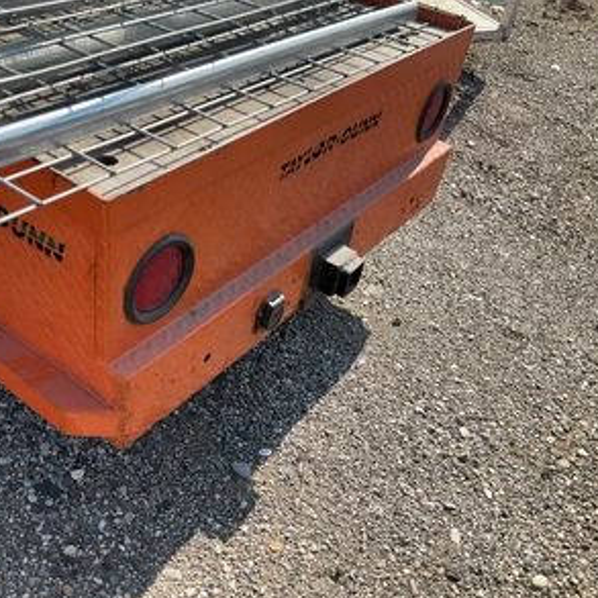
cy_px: 304
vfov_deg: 47.2
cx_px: 218
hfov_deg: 46.7
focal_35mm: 35
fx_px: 684
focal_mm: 3
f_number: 1.8
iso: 25
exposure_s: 1/1035
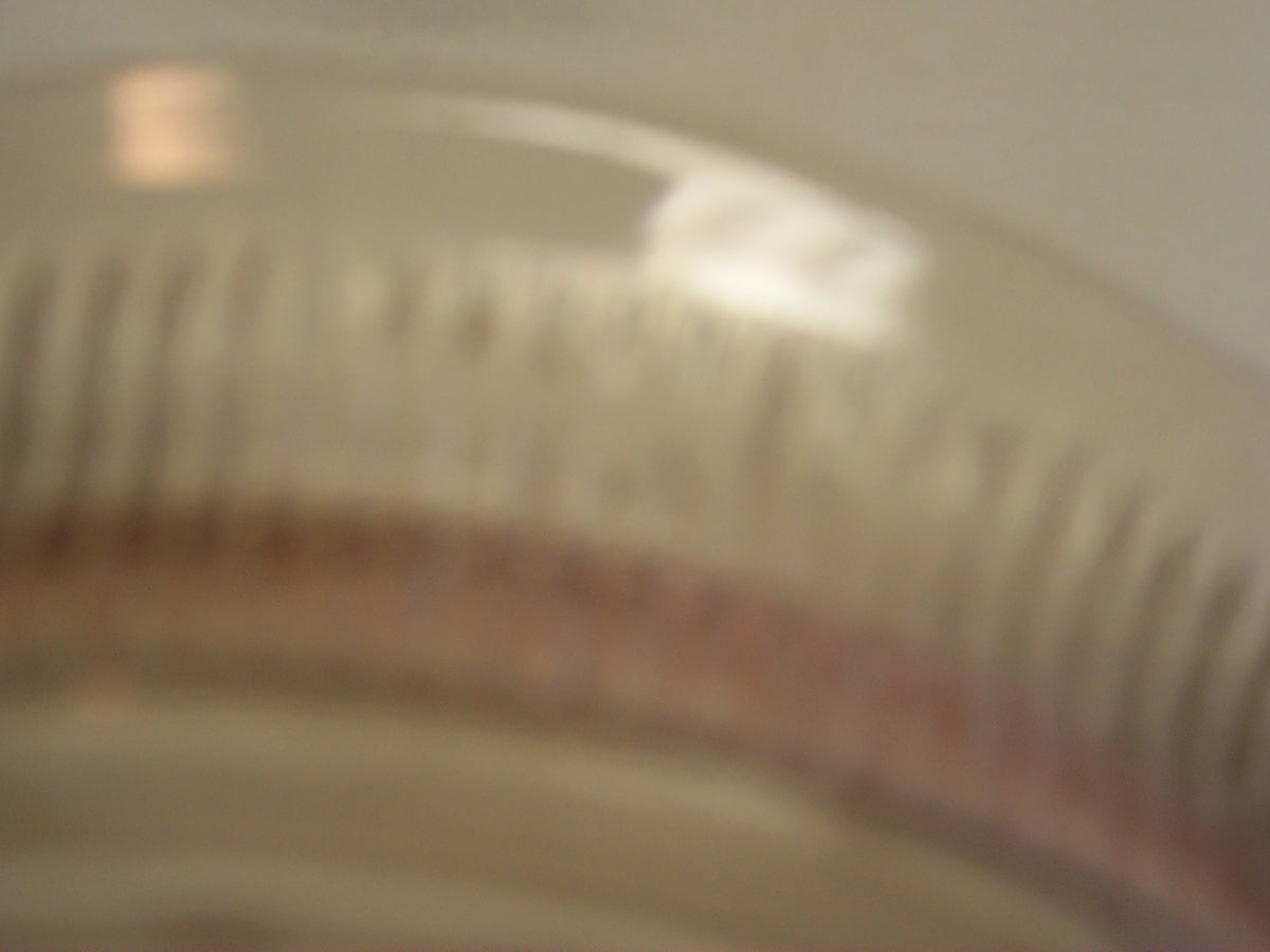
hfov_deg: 50.1
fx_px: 1357
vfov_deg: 38.7
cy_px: 476
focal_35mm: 37
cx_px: 635
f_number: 2.8
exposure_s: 1/125
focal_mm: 5.6
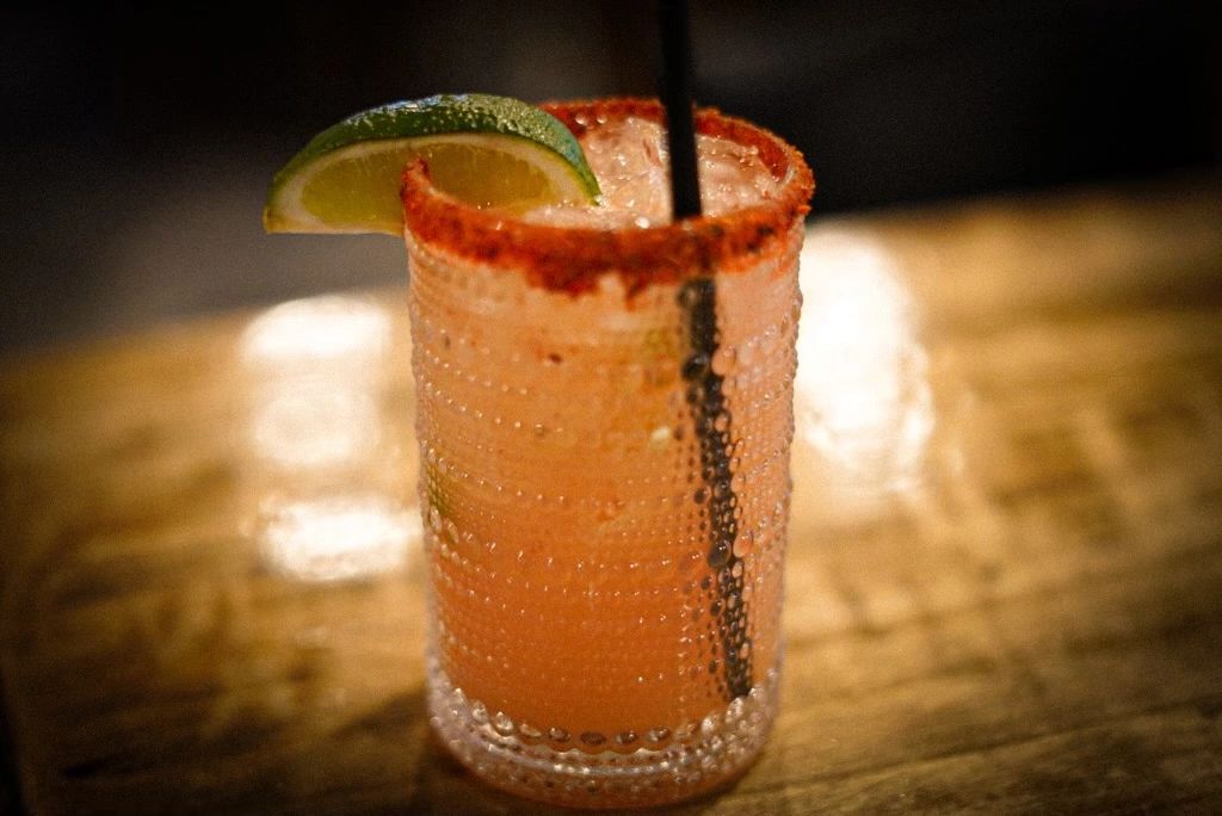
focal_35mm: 50
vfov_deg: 27.0
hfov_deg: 39.6
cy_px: 408
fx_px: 1698
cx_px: 611
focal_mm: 50
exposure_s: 1/160
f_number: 2
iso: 1600
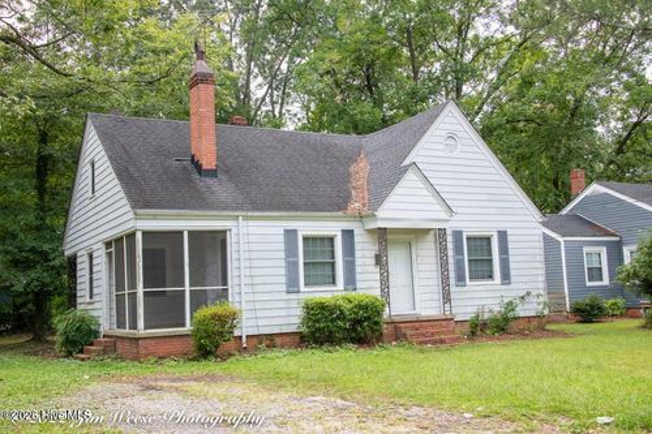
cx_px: 326
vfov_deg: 33.4
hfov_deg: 48.5
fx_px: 724
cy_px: 217
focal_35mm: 40
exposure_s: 1/100
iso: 160
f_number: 10
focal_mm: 40
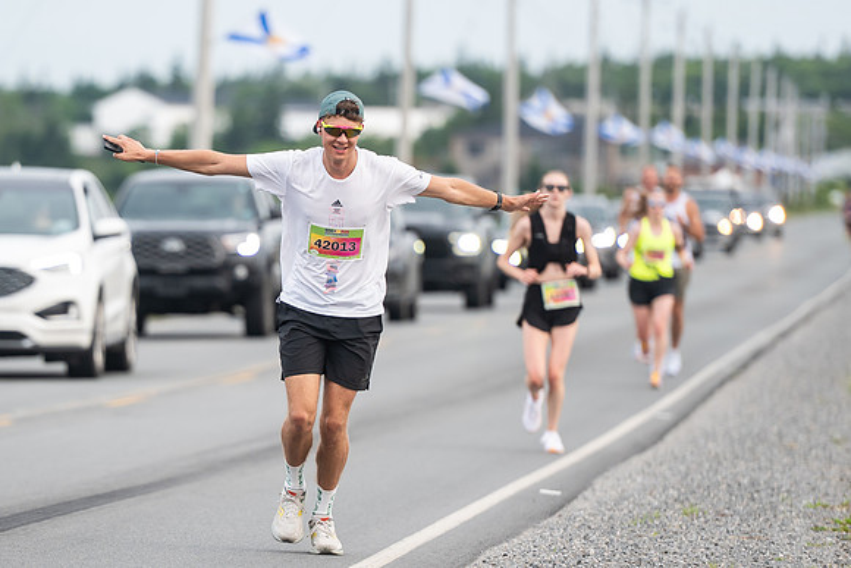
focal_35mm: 361
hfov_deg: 5.7
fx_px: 8544
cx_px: 229
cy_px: 328
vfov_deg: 3.8
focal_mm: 200
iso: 500
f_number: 4
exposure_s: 1/800
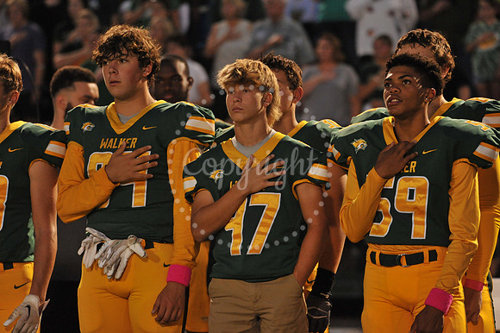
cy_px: 166
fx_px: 3470
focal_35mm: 250
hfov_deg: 8.2
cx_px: 250
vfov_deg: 5.5
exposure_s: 1/160
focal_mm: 250
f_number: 5.6
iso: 4000
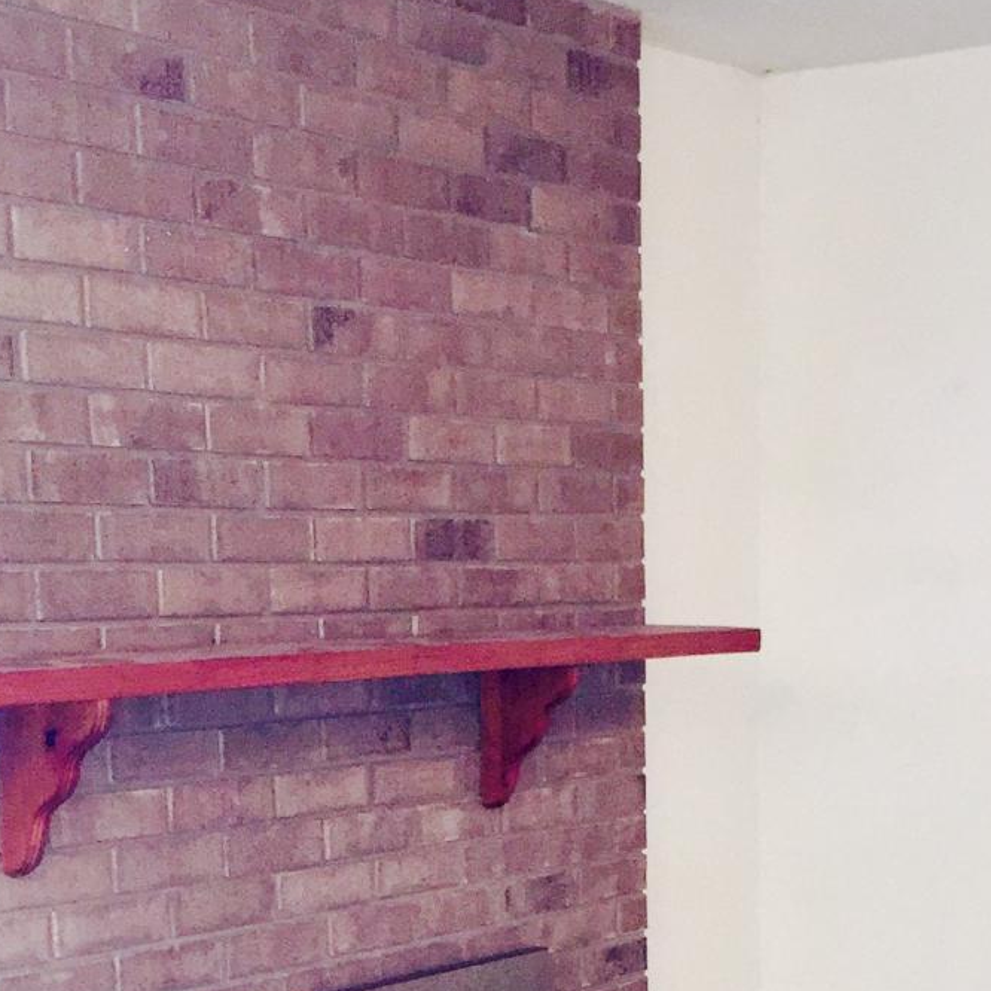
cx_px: 549
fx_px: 2494
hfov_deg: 22.5
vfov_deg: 21.4
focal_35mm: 77
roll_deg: +0.4
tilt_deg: -9.0
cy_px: 1067
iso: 125
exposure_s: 1/30
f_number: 2.2
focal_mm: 4.15
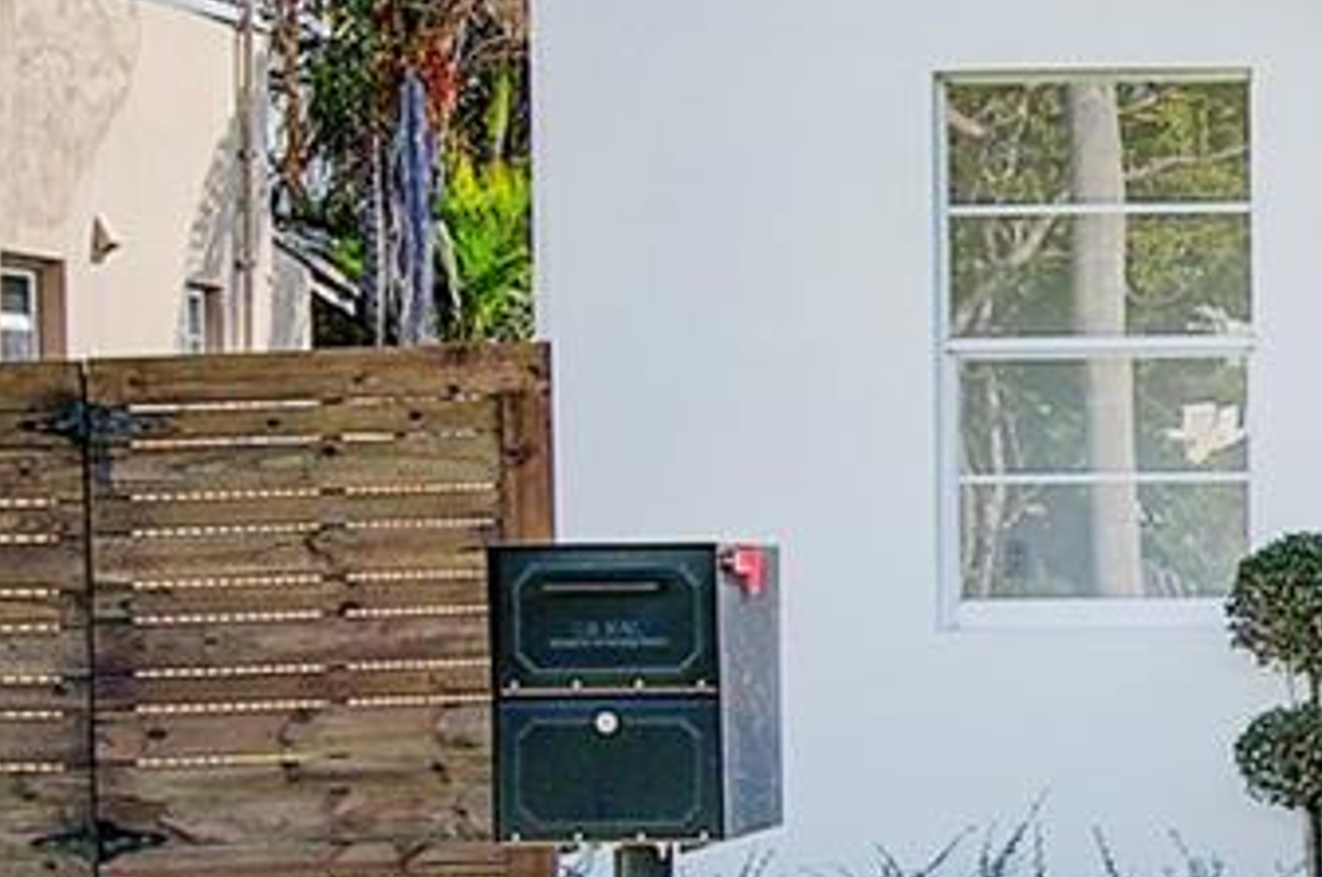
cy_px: 606
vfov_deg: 9.6
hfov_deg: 13.9
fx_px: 5244
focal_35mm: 143
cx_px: 1684
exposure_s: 1/125
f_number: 14
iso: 100
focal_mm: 20
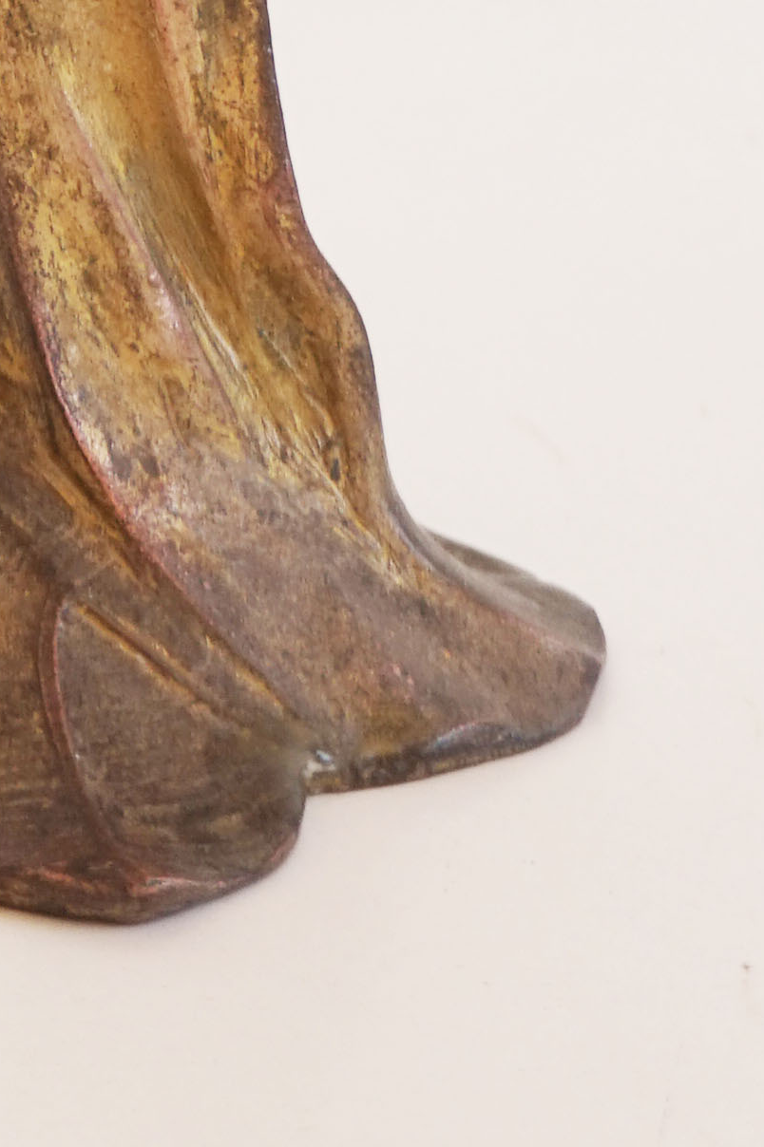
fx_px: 4533
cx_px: -759
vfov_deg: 12.5
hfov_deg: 9.1
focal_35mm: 142
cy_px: -1238
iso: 125
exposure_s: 1/60
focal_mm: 21
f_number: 4
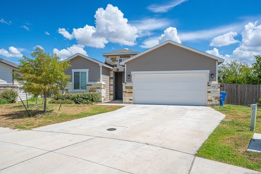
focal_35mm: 24
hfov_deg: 73.8
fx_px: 174
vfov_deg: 53.1
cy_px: 87
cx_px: 130
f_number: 8
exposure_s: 1/2000
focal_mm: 24
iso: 400
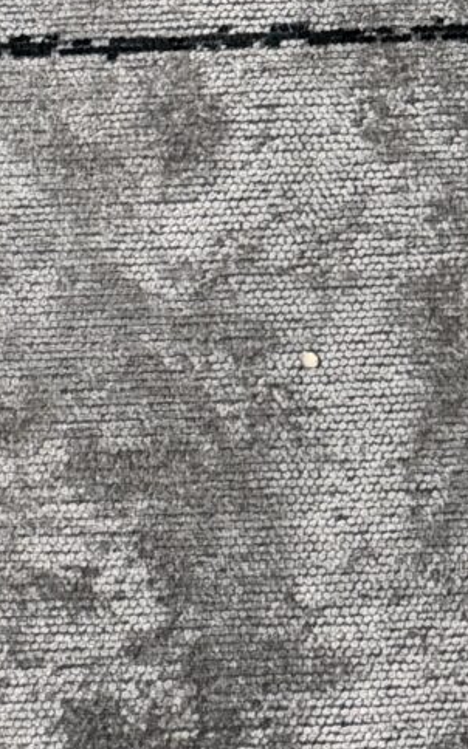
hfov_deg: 12.2
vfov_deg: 17.9
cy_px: -438
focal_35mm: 101
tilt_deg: -75.9
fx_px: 2064
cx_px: 735
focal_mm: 6.76
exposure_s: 1/50
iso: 500
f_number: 1.78
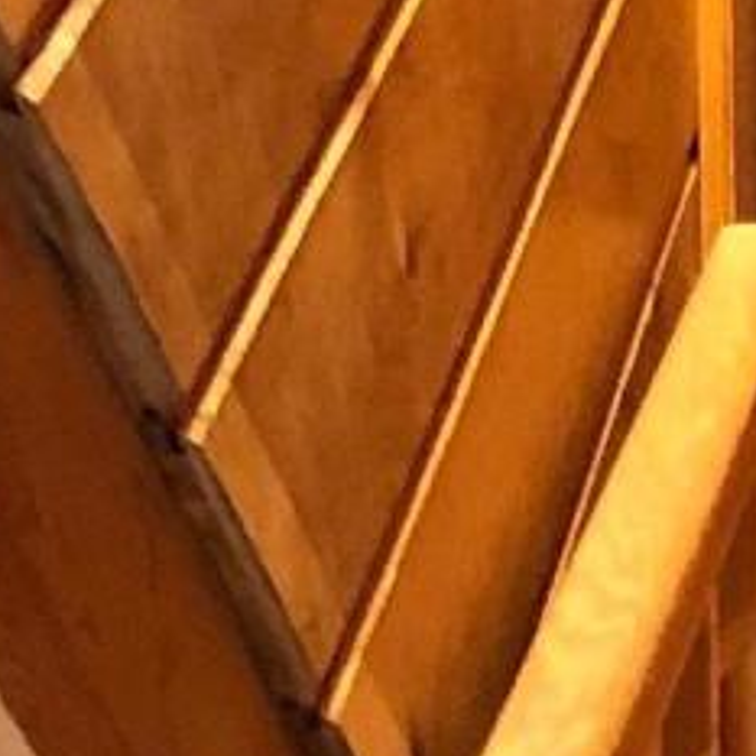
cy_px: 3108
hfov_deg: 7.8
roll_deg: +0.2
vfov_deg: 6.5
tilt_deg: +1.3
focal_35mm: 212
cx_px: 1716
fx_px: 5238
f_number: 1.8
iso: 100
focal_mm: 4
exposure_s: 1/8
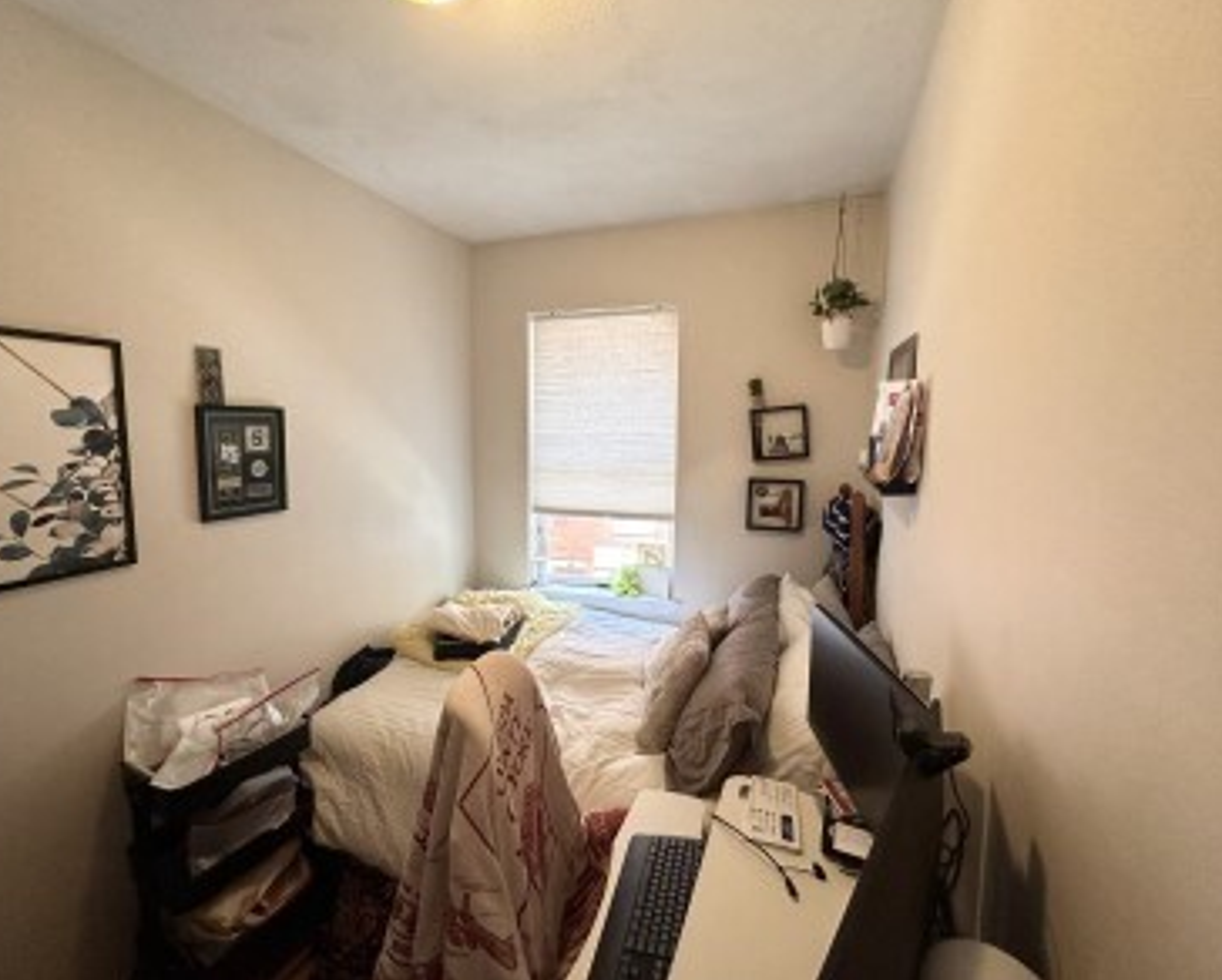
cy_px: 480
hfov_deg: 96.6
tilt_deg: -5.3
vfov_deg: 84.1
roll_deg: -0.1
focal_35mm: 15
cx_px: 567
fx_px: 543
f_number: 2.2
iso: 200
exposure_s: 1/120
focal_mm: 2.22
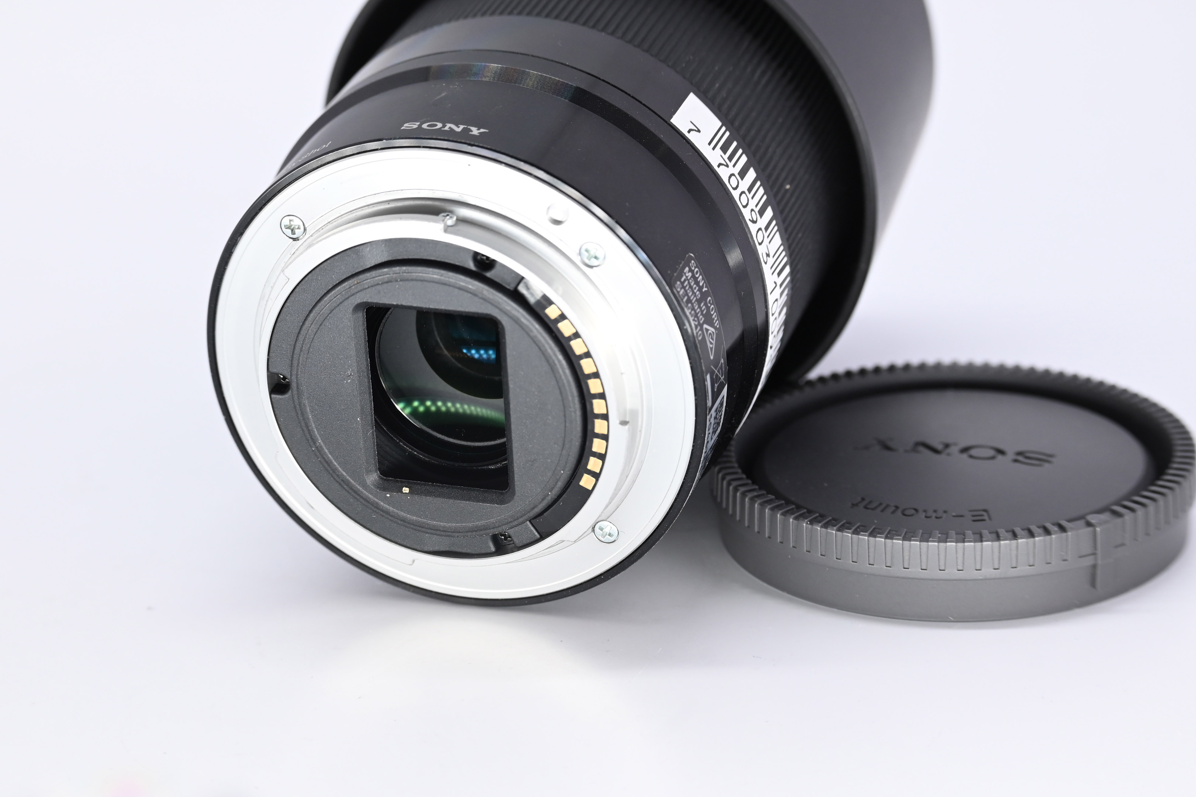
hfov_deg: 19.3
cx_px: 598
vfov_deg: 12.9
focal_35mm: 106
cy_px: 398
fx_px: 3521
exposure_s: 1/160
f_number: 9
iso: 500
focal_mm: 71
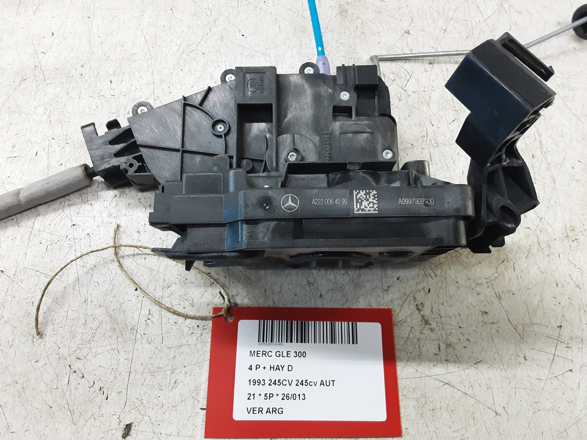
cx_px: 294
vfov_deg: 51.4
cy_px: 220
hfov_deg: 65.3
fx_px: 458
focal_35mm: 27
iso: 200
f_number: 1.9
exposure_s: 1/50
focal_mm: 2.91
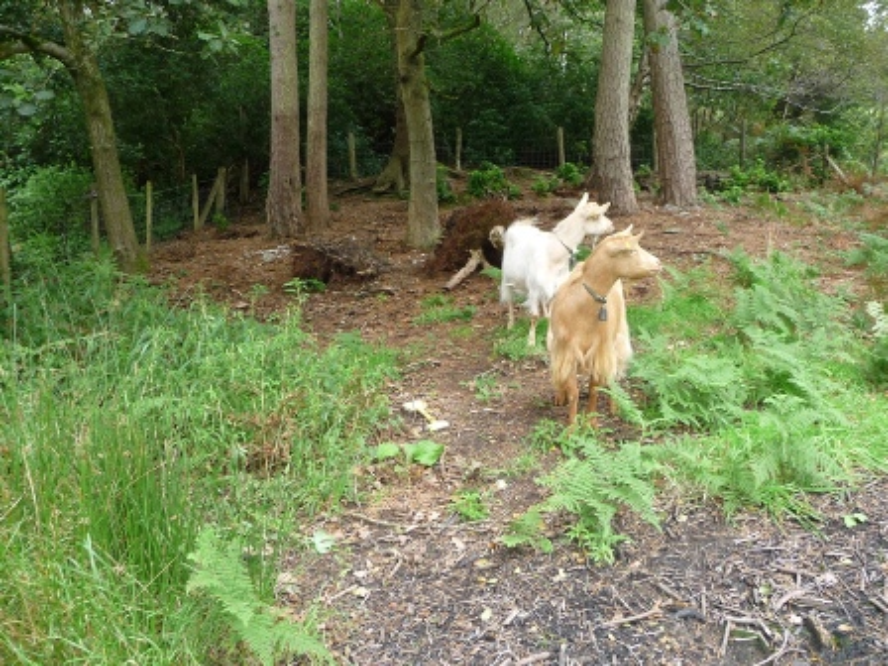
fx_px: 770
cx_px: 444
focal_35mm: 30
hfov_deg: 60.0
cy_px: 333
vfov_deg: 46.8
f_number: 3.4
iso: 125
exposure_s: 1/30
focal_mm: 5
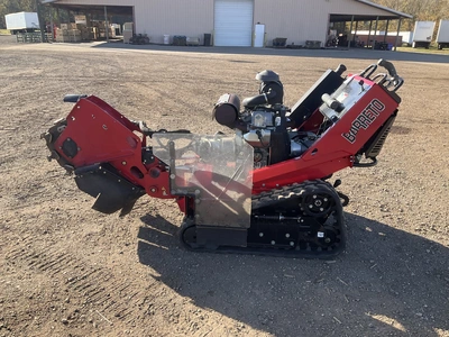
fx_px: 376
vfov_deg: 48.2
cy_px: 168
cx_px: 224
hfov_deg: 61.7
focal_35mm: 29
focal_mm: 3
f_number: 1.8
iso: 25
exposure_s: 1/422
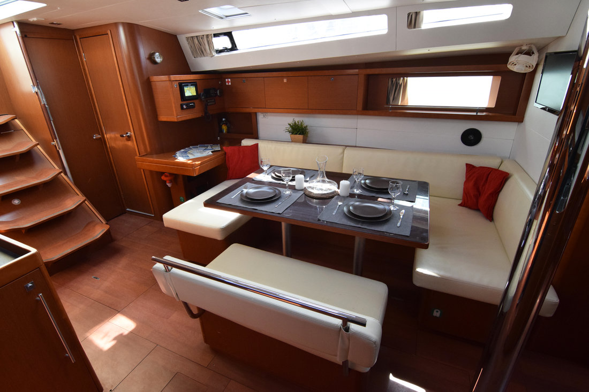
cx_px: 294
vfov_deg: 72.0
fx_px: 270
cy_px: 196
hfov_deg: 95.0
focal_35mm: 16
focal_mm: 11
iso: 1600
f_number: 7.1
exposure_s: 1/200
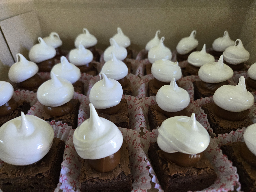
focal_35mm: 23
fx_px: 170
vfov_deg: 58.9
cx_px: 128
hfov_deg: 73.9
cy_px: 96
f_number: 1.8
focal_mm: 5.4
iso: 500
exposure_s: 1/60
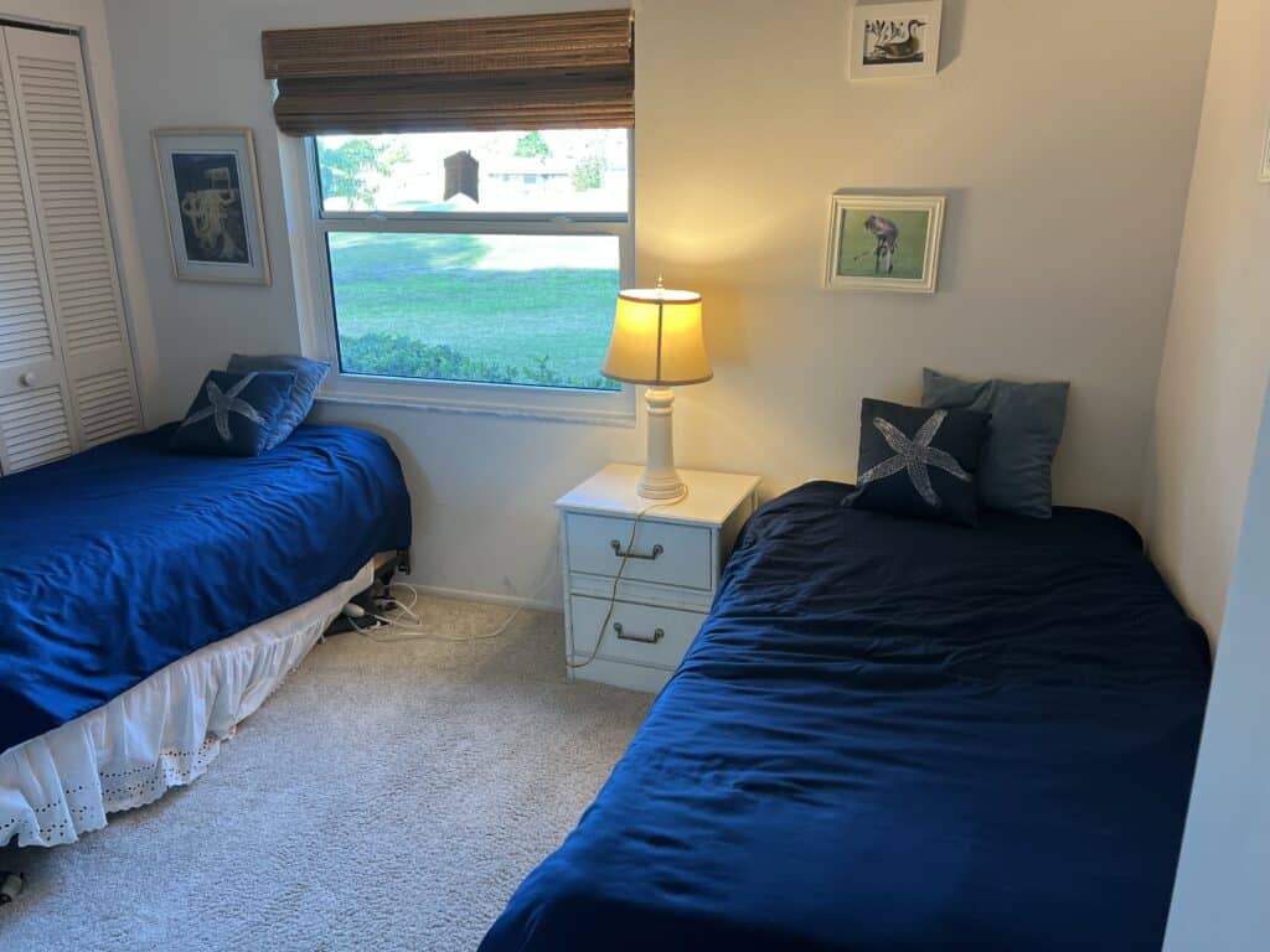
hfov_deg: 67.3
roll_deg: +0.6
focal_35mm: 26
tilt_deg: -17.4
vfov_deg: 53.1
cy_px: 476
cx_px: 635
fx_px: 954
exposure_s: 1/60
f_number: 1.5
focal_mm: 5.7
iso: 64
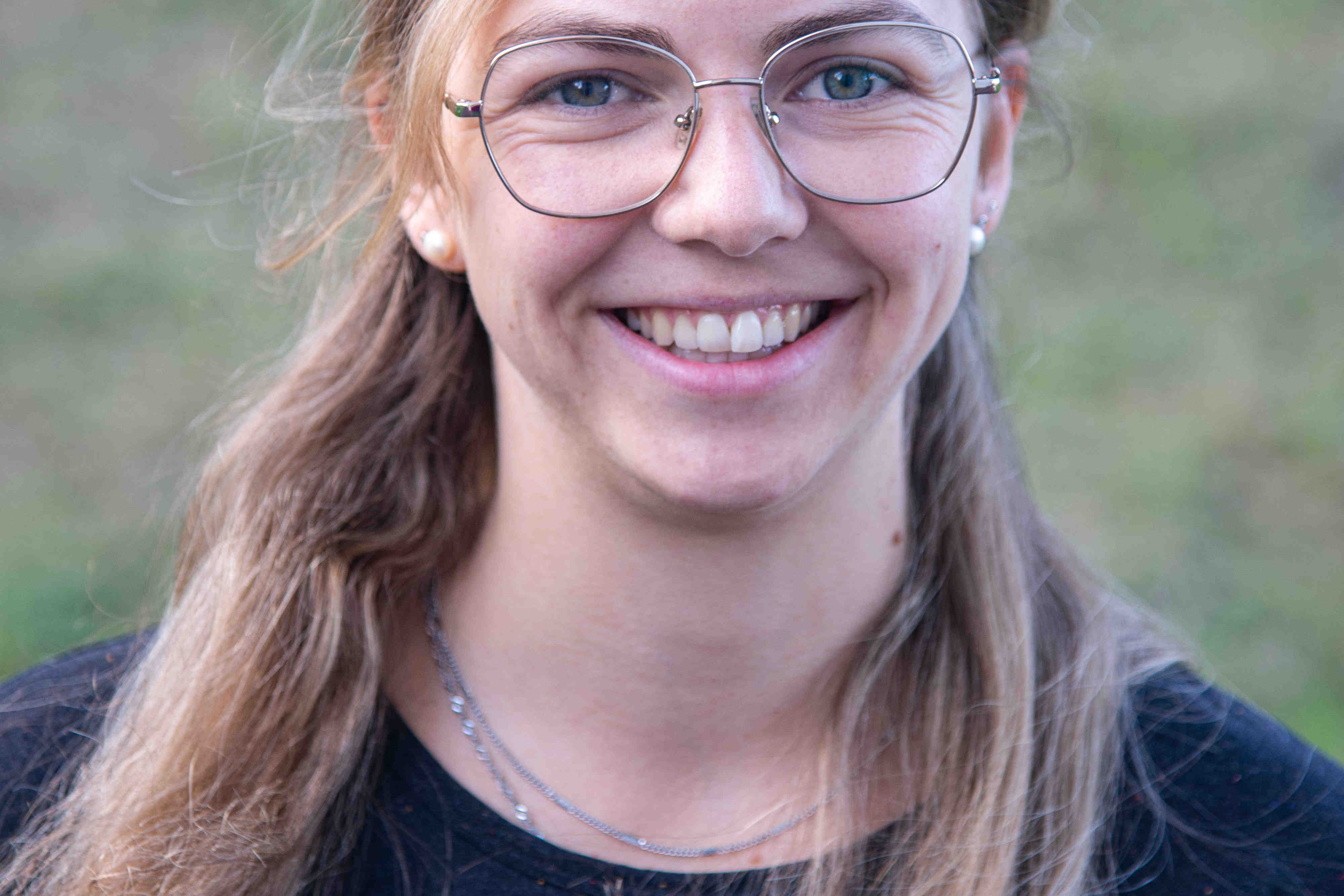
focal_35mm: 158
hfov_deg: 13.0
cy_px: 310
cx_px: 672
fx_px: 5898
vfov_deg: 8.7
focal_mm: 105
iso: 500
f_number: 4
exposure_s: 1/160
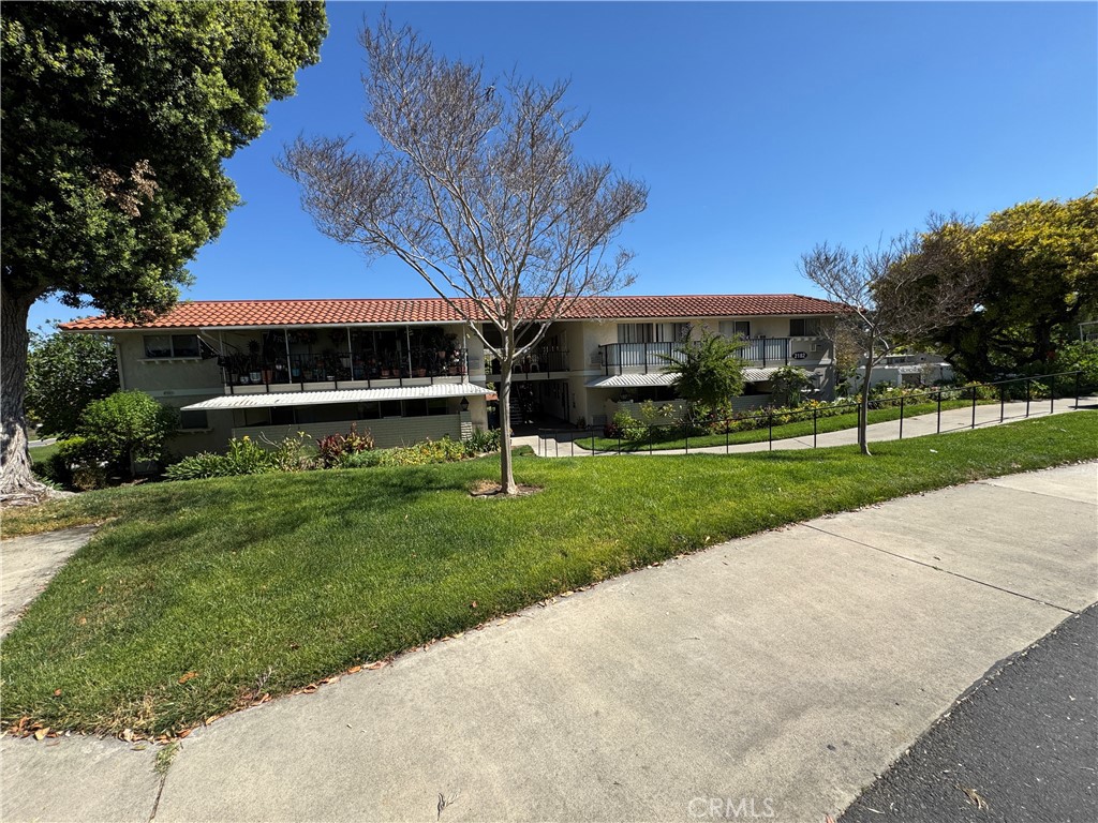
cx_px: 549
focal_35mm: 14
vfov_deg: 85.7
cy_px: 412
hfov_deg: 102.1
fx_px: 444
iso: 50
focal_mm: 2.22
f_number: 2.2
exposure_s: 1/1477
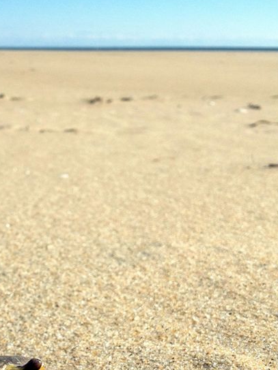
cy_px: 264
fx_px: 707
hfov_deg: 21.8
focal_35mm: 66
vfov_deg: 29.1
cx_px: 36
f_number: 2.4
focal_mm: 4.28
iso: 64
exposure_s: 1/1842
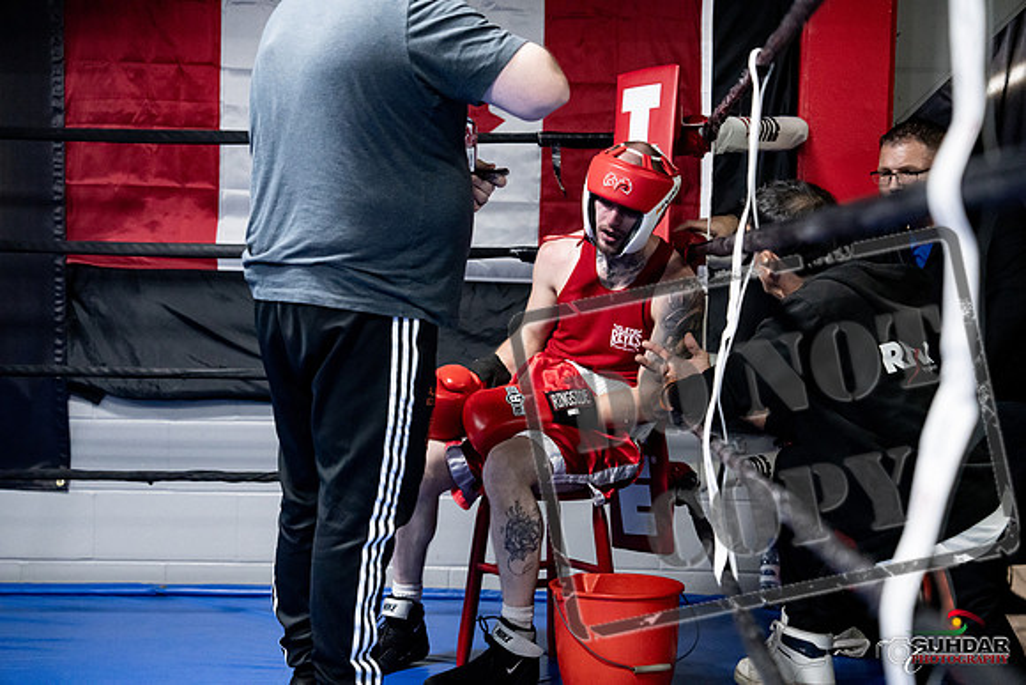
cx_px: 513
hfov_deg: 28.8
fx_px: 1995
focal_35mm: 70
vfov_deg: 19.5
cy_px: 342
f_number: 2.8
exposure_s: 1/1000
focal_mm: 70
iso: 8000
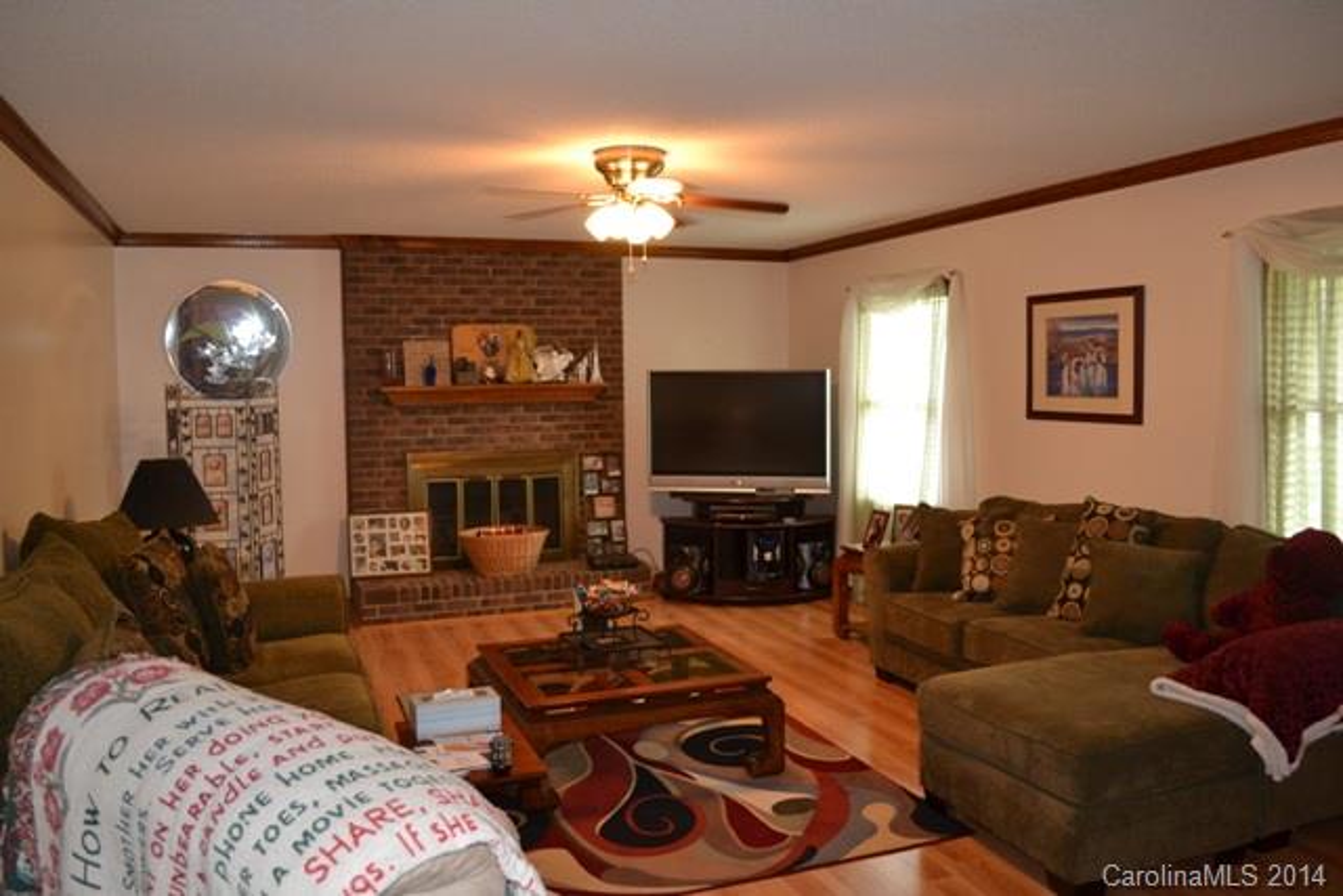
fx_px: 1007
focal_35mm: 27
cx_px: 672
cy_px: 448
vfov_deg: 48.0
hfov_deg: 67.4
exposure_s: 1/60
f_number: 3.5
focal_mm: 18
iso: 1100
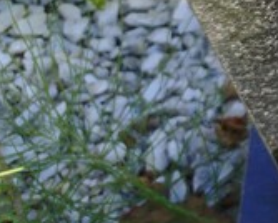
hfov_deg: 13.4
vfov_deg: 12.2
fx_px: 923
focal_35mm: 112
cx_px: 631
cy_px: -223
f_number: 1.7
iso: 50
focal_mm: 5.31
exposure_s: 1/419
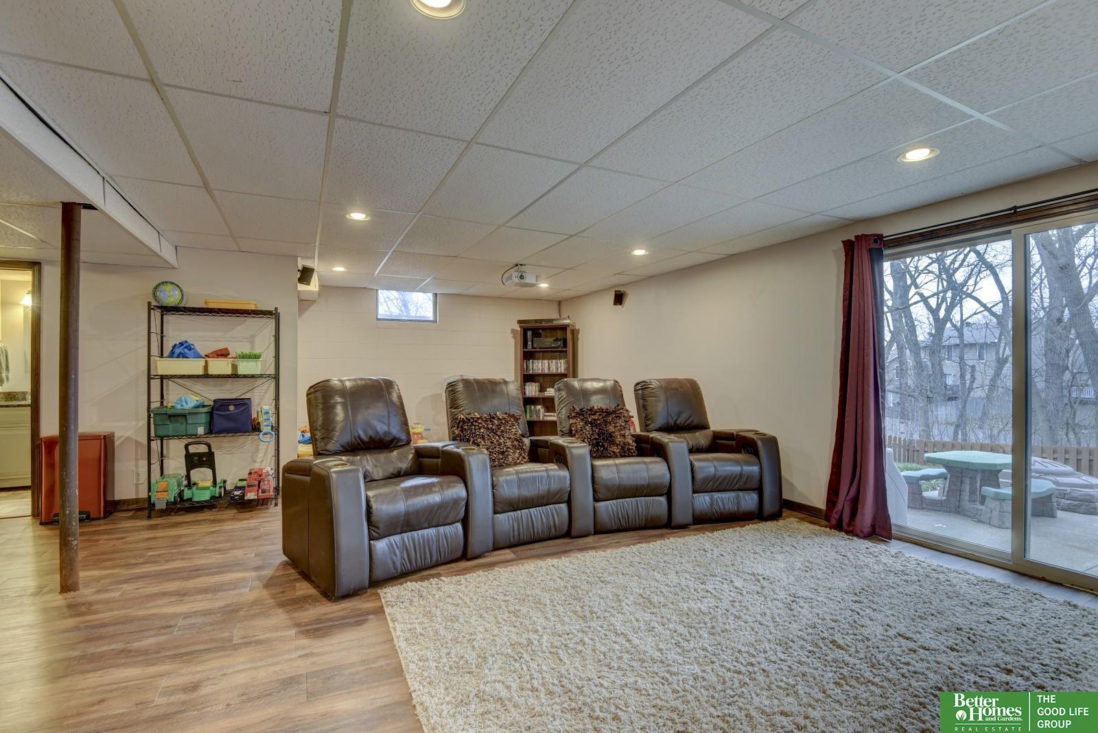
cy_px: 366
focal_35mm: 24
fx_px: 732
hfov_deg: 73.7
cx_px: 549
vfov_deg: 53.2
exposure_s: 1/4
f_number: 8
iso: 400
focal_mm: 24
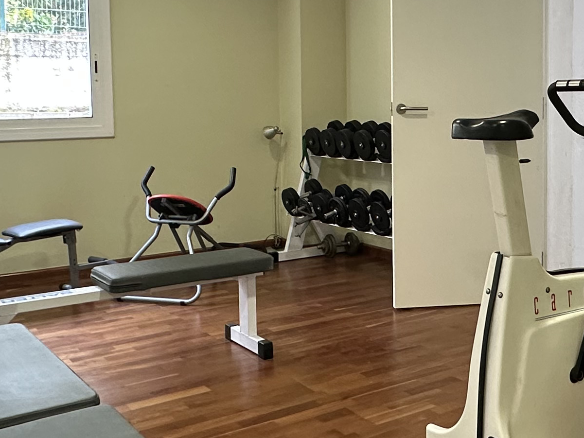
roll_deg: +0.9
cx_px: 389
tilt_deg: -3.6
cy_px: 145
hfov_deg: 39.9
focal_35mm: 47
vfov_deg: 30.6
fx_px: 793
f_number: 2.2
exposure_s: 1/100
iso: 250
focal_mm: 2.22
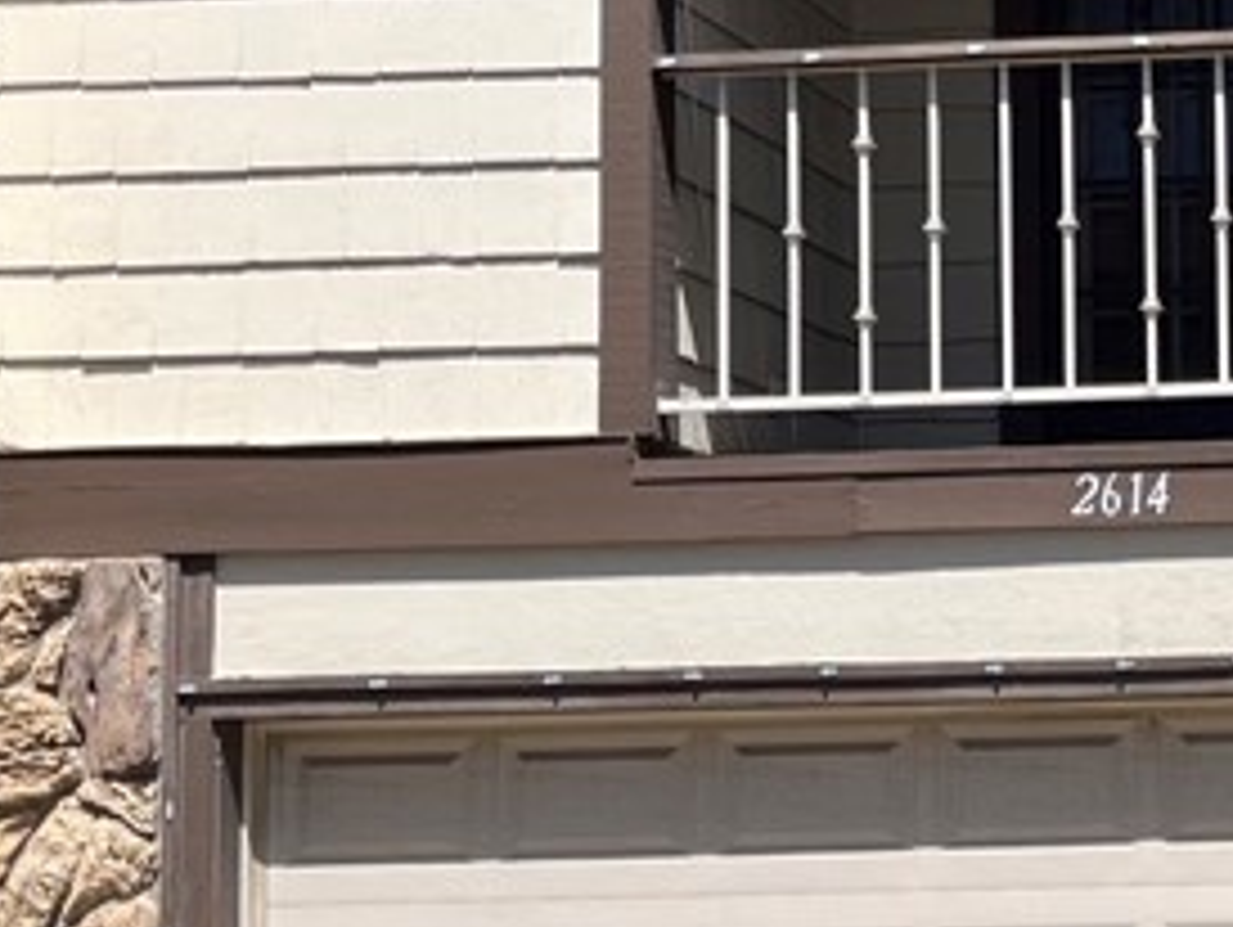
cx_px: 1634
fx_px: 3458
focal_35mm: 97
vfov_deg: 15.2
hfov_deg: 18.7
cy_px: 639
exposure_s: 1/5848
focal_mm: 5.1
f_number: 1.6
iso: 50
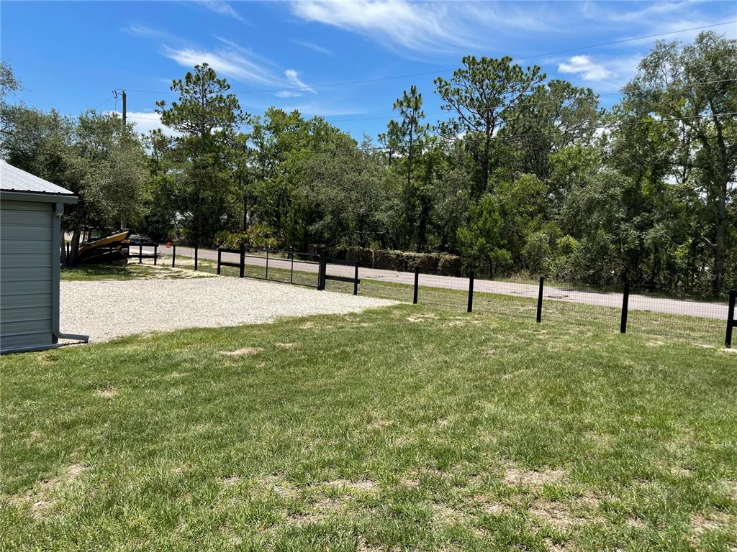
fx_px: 532
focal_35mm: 25
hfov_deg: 69.4
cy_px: 276
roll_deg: -2.4
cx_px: 368
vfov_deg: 54.9
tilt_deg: -3.4
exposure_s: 1/3257
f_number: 1.6
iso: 32
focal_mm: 5.1
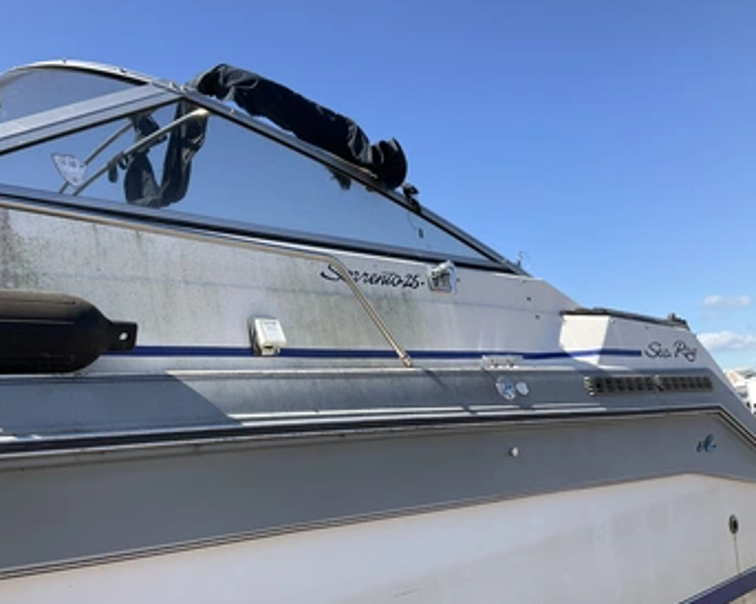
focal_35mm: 33
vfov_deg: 44.5
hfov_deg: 54.1
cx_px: 333
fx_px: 738
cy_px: 309
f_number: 1.8
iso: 25
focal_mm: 3
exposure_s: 1/1195
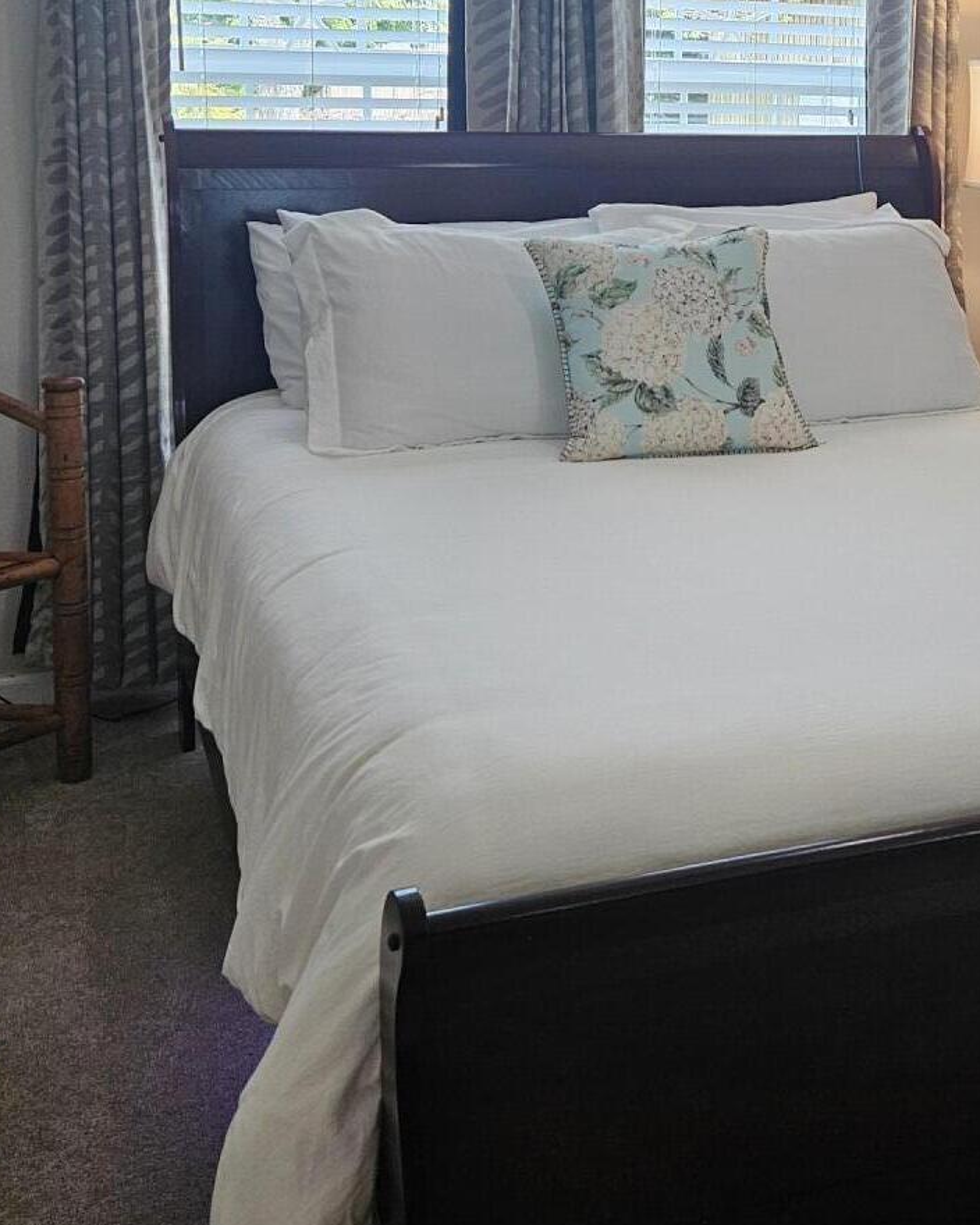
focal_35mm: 51
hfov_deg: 28.7
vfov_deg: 36.1
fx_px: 1849
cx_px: 852
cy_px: 366
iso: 125
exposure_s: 1/120
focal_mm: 5.4
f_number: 1.8
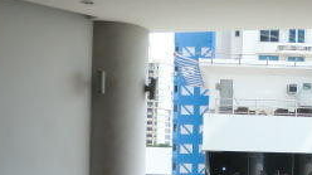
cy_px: 198
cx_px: 245
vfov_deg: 15.4
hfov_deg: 27.4
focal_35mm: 76
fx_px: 628
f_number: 3.2
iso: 50
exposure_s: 1/250
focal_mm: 4.9
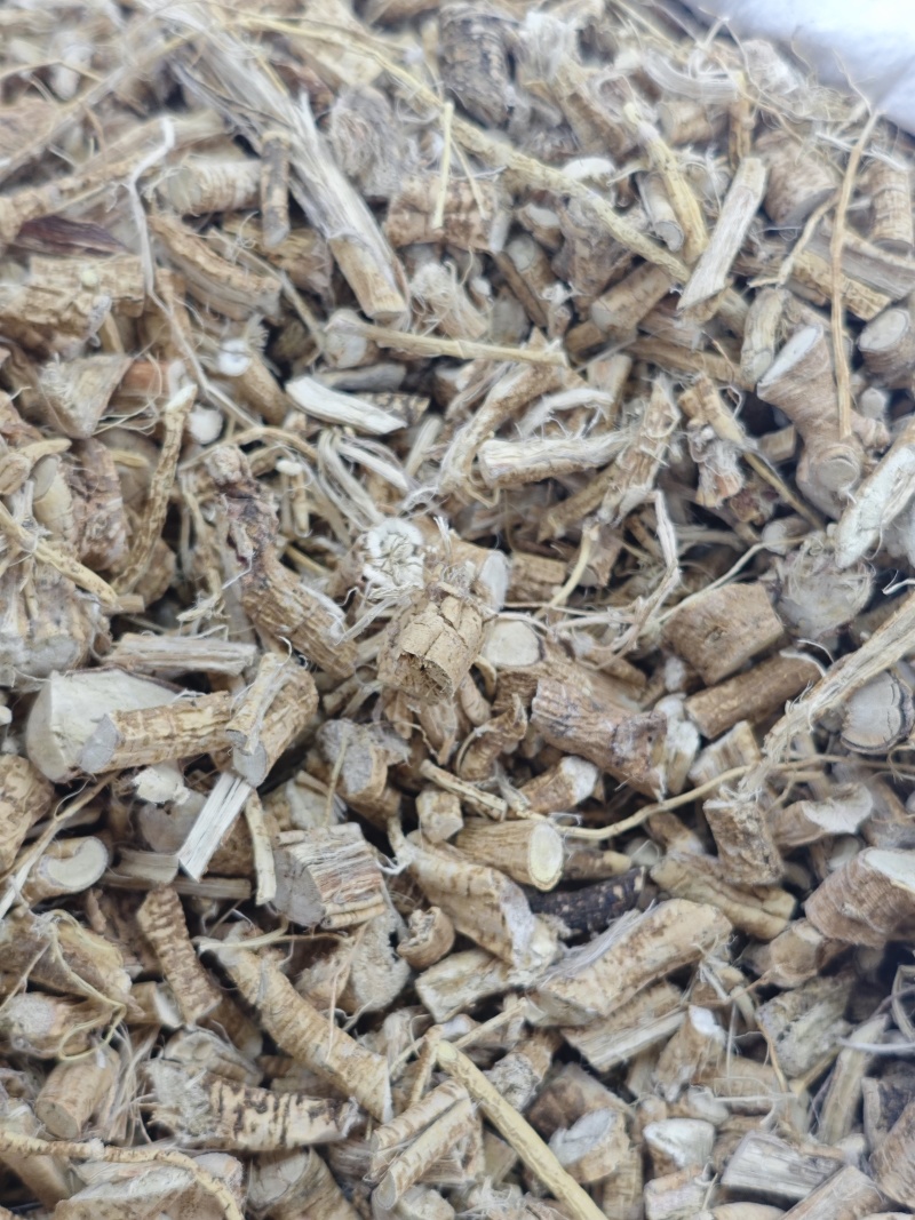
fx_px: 1622
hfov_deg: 31.5
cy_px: 610
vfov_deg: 41.2
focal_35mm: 46
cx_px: 458
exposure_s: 1/100
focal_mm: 6.68
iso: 200
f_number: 1.42
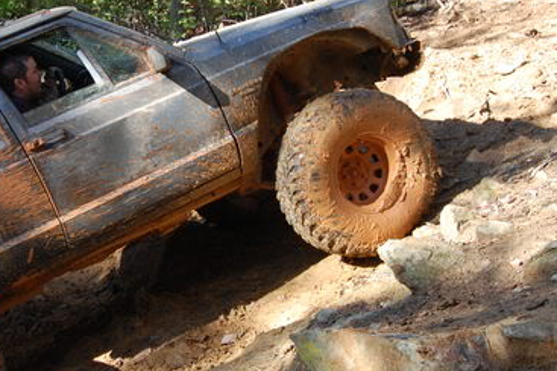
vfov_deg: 16.0
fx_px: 1314
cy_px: 169
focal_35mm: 85
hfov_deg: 23.7
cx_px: 149
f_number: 7.1
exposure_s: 1/320
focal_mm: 26
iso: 800
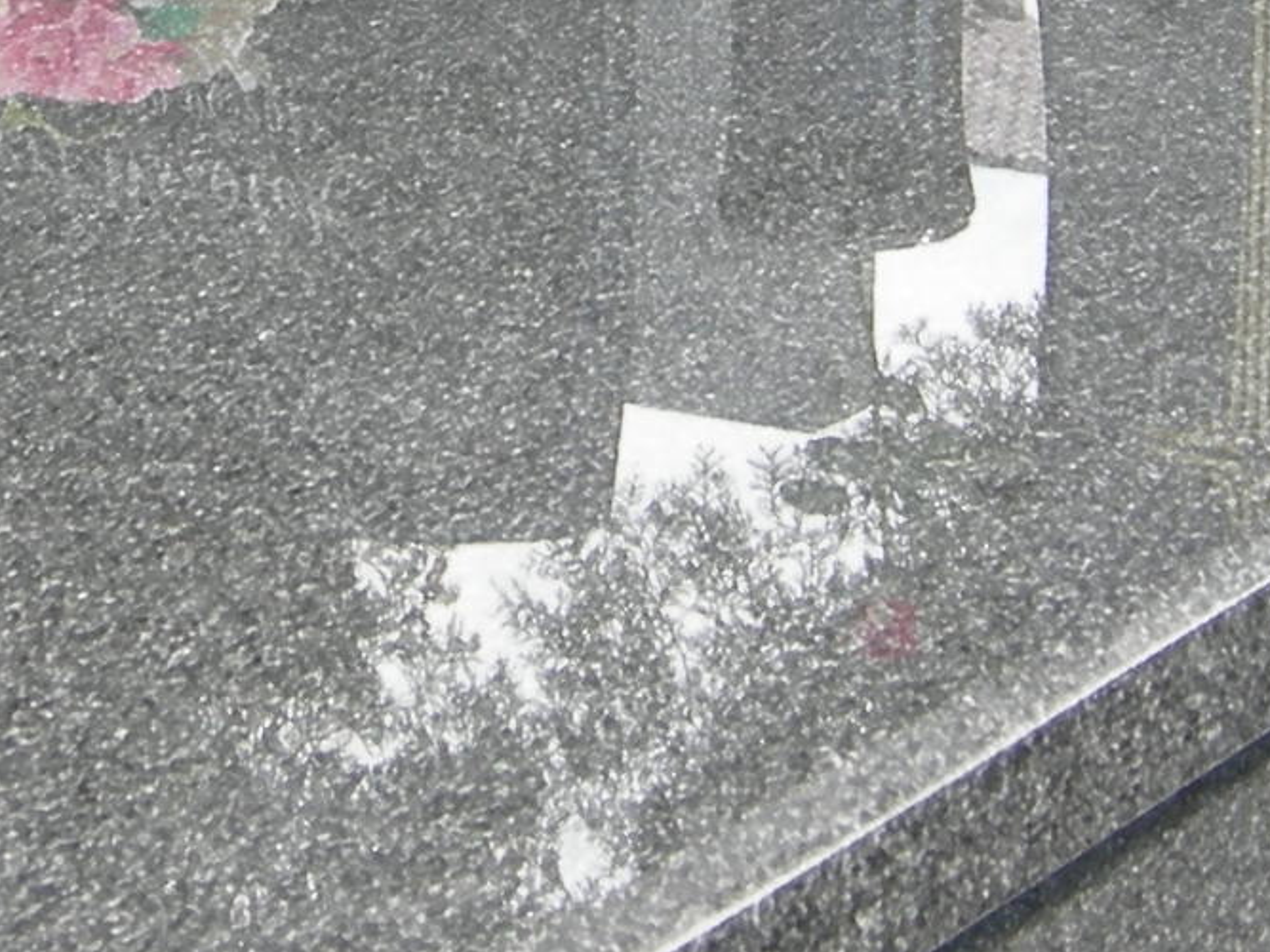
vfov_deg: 10.3
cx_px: 259
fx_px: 5135
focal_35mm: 140
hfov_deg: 14.0
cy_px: -423
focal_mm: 7.5
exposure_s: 1/237
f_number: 2.7
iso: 64
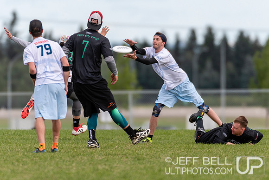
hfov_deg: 2.5
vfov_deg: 1.7
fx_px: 6195
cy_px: 71
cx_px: 146
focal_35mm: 829
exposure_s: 1/1000
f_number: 4
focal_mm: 400
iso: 220
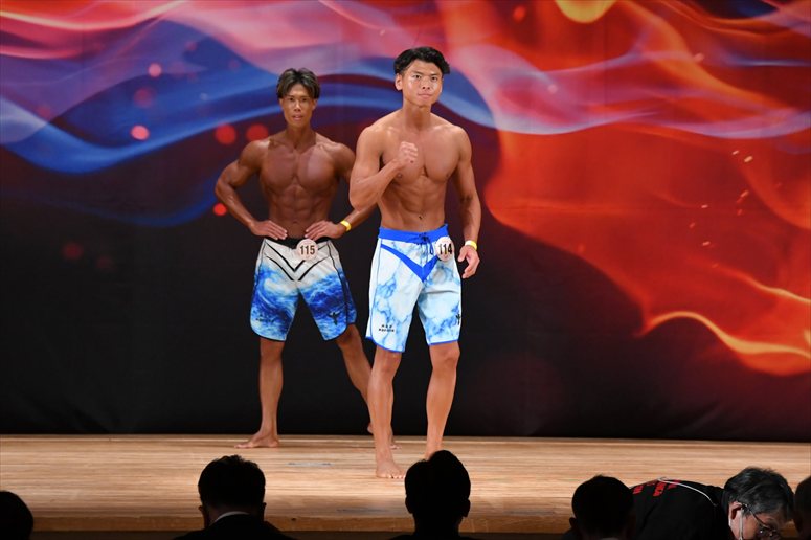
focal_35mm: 217
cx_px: 406
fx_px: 4886
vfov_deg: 6.3
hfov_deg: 9.5
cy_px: 270
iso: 3200
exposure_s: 1/400
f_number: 5.6
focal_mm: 145
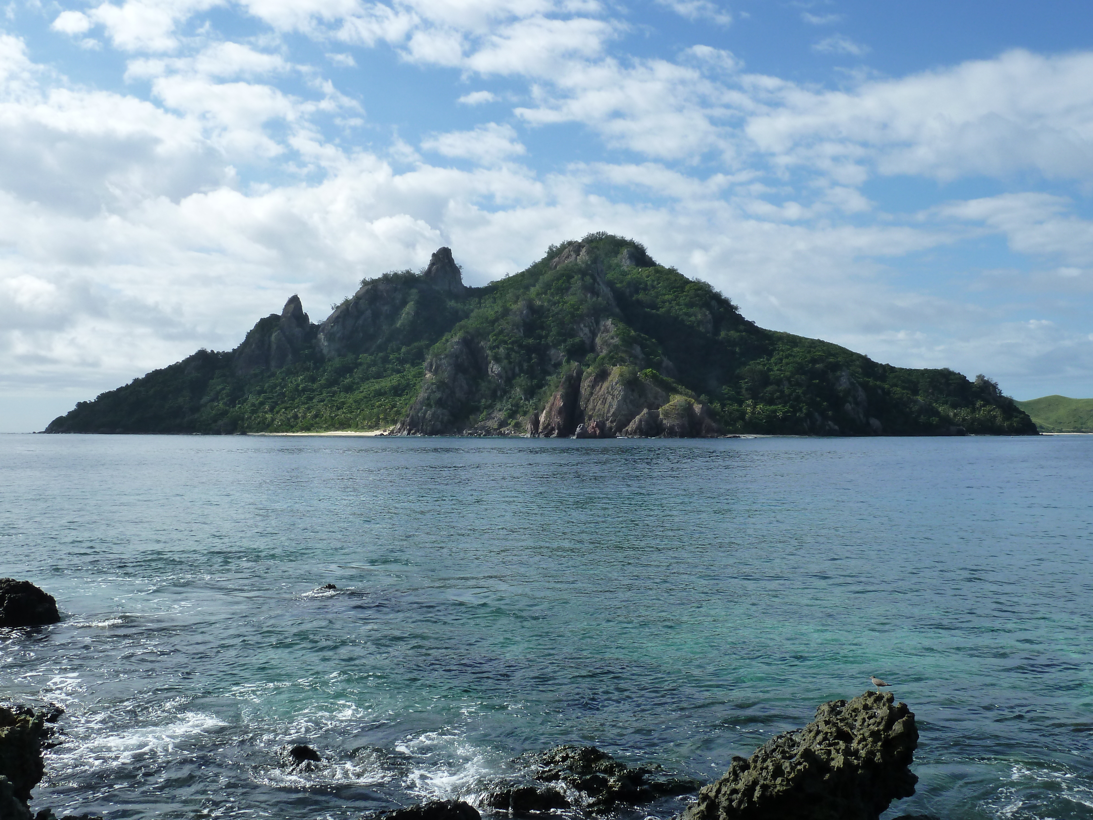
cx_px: 546
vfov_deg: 38.7
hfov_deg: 50.1
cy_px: 410
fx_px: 1168
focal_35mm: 37
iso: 125
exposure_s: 1/400
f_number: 5.6
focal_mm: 6.1
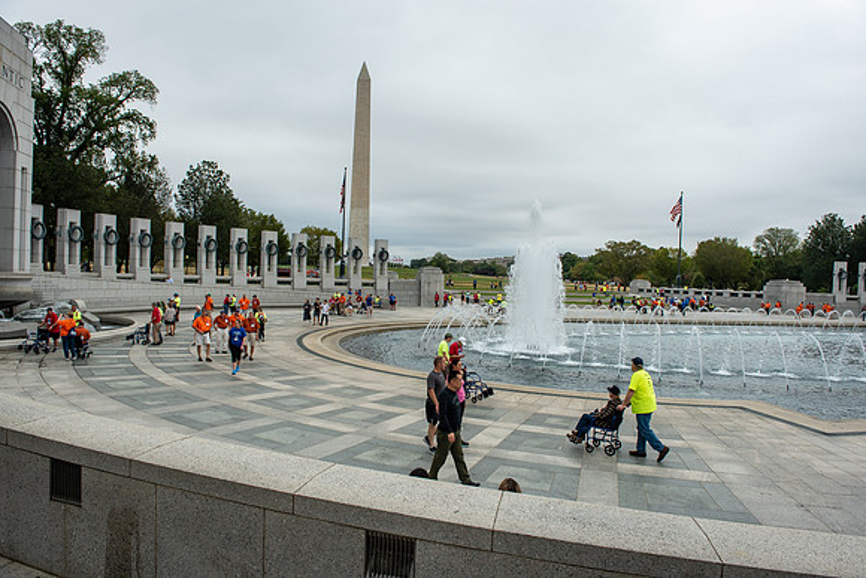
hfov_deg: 73.7
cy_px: 289
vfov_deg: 53.2
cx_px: 433
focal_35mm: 24
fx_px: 577
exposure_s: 1/500
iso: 200
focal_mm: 24
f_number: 8
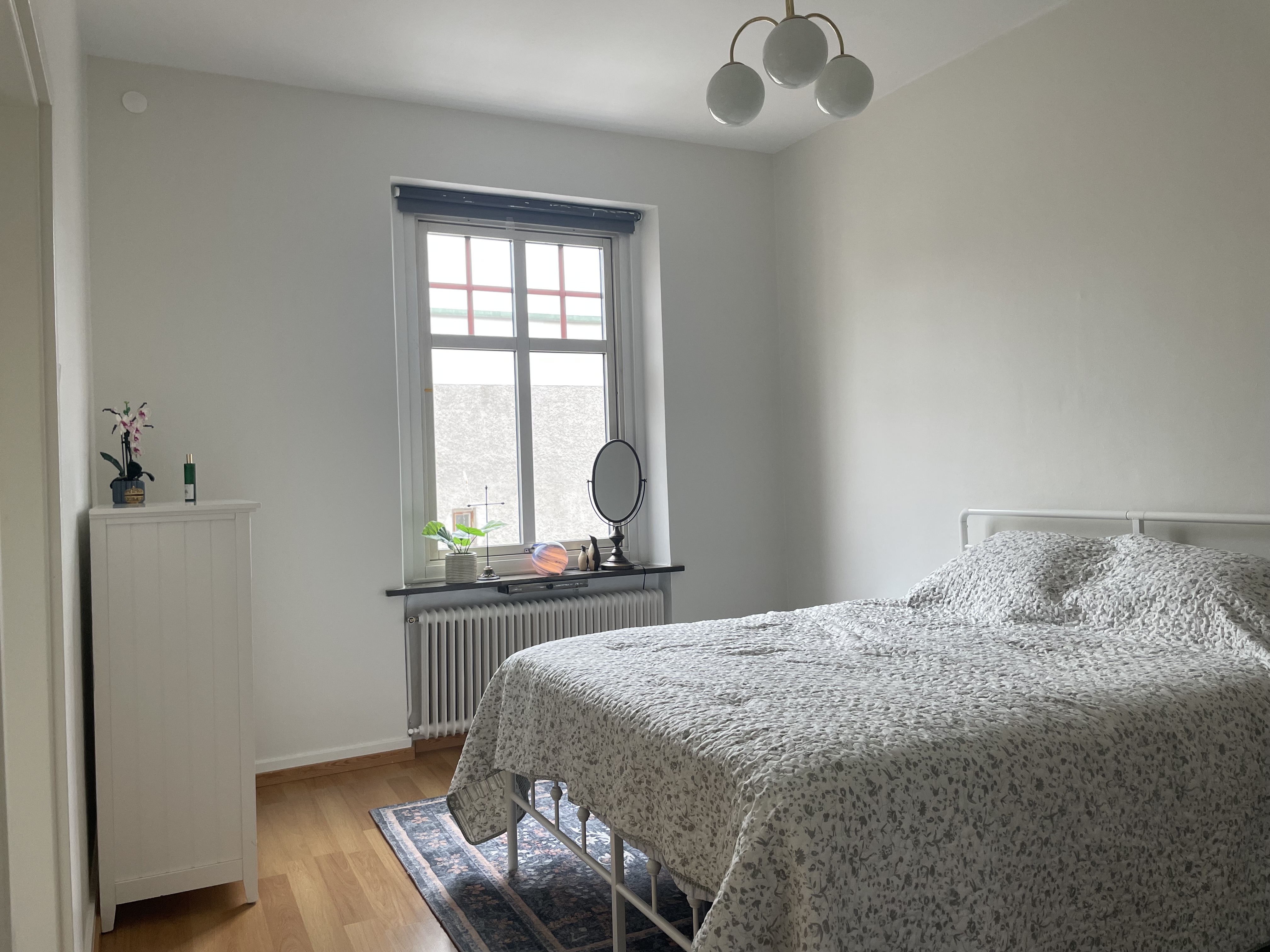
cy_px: 476
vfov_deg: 53.1
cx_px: 635
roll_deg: +2.1
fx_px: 954
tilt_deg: +1.3
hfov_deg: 67.3
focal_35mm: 26
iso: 80
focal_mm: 4.2
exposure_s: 1/100
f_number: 1.6
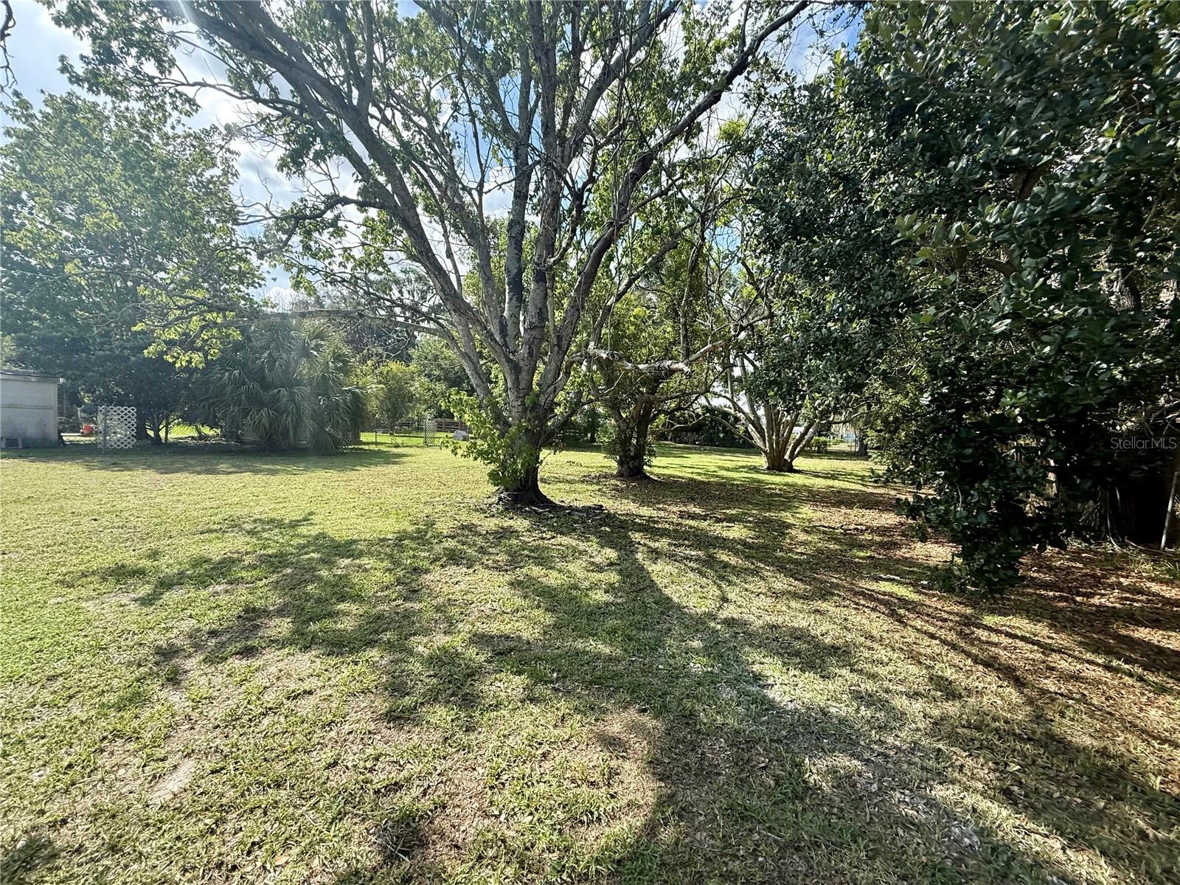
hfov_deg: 102.1
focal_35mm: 14
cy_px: 442
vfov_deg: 85.7
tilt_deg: -1.9
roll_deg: -4.3
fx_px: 477
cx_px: 590
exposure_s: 1/928
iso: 64
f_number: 2.2
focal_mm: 2.22
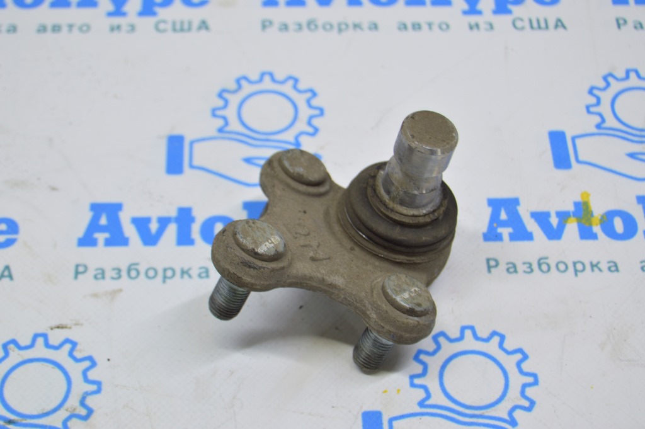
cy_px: 214
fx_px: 1396
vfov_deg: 17.5
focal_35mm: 78
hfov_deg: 26.0
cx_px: 322
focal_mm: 52
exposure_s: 1/20
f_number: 5.6
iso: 400
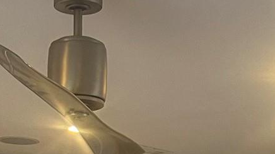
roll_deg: -2.0
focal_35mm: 133
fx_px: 970
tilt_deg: -2.7
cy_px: 351
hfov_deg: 16.1
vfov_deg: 8.4
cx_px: 89
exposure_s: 1/60
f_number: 1.5
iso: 100
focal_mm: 5.7
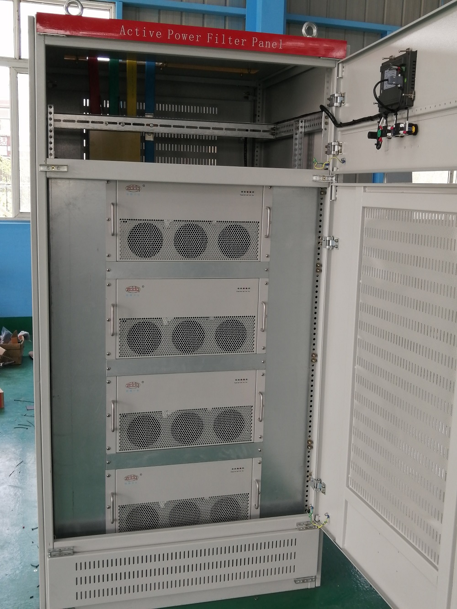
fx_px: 651
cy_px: 304
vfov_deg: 50.1
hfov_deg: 38.7
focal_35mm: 37
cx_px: 228
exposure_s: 1/100
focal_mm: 3.62
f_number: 1.8
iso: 50
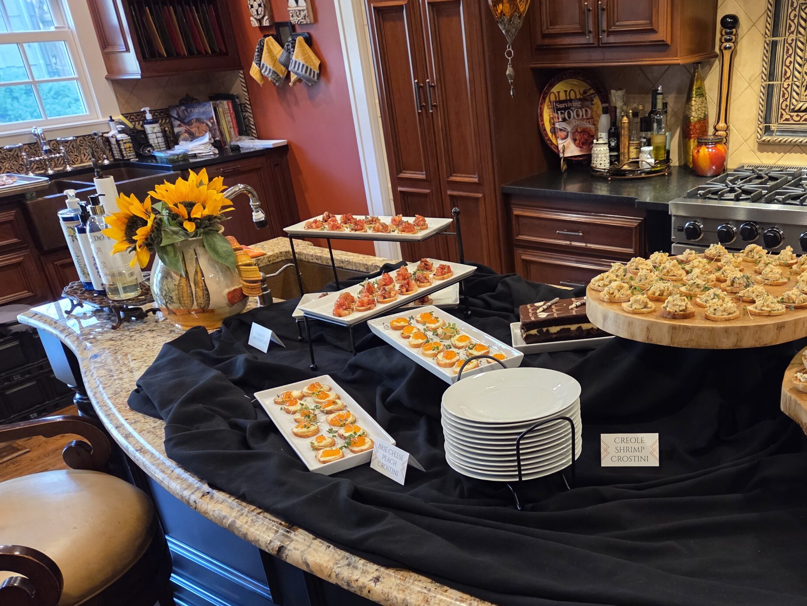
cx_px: 550
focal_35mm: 32
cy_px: 406
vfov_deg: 43.5
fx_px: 746
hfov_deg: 55.4
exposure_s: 1/120
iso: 800
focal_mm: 5.4
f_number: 1.8
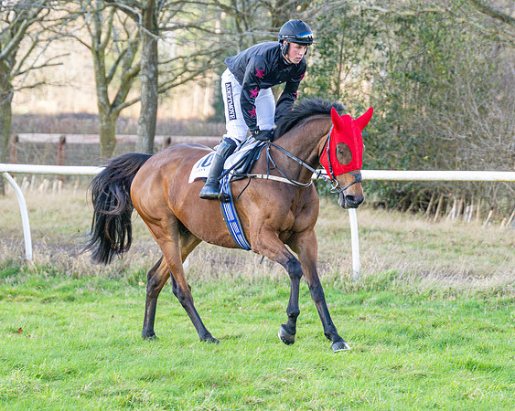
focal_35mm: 260
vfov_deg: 5.9
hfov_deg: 7.4
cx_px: 314
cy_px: 225
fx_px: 3962
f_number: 4
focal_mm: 125
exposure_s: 1/800
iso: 800
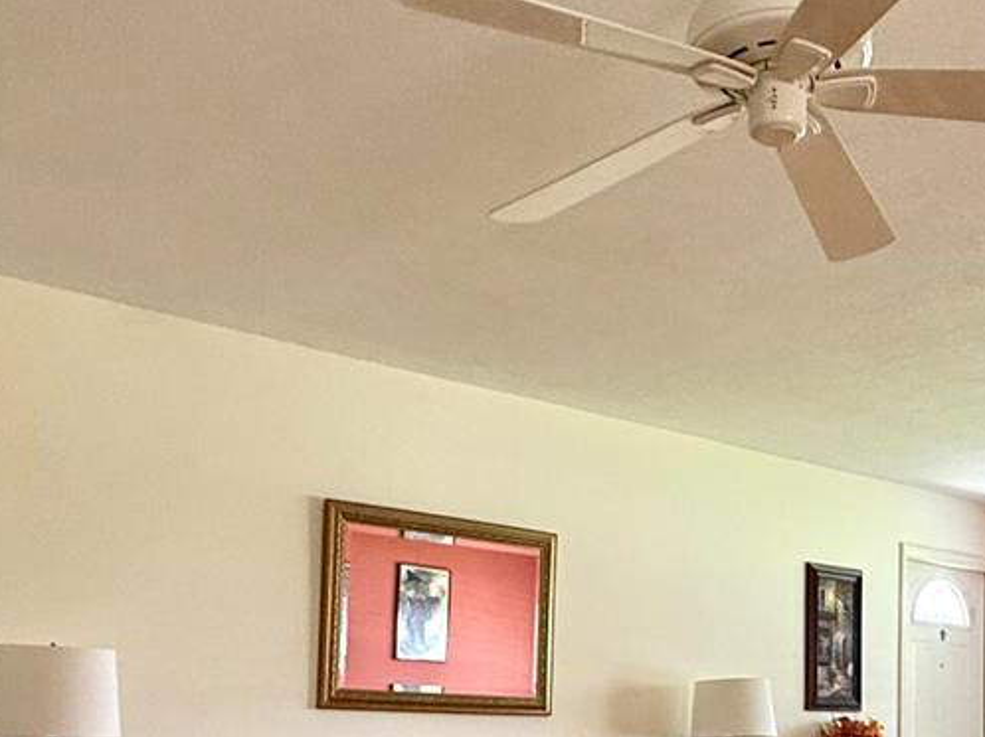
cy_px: 674
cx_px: 619
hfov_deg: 41.8
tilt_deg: +1.7
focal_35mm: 45
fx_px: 1280
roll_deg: -0.9
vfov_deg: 30.6
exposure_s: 1/60
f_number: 2.2
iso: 200
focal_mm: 2.22
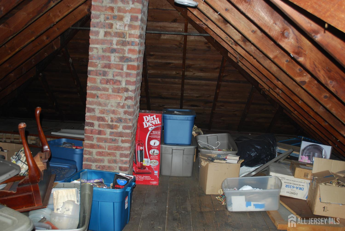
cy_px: 116
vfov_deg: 37.0
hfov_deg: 53.1
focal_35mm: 36
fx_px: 345
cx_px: 172
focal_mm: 24
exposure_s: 1/60
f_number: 4.2
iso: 280
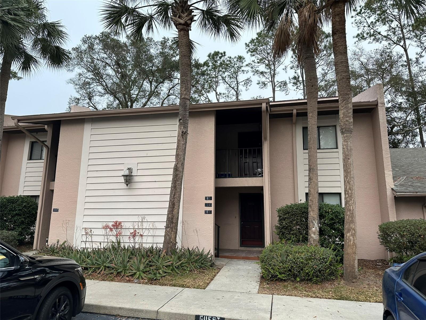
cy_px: 160
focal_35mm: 24
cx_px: 213
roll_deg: -0.1
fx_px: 295
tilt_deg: +12.9
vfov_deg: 56.8
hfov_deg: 71.6
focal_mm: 6.86
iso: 80
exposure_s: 1/672
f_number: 1.78
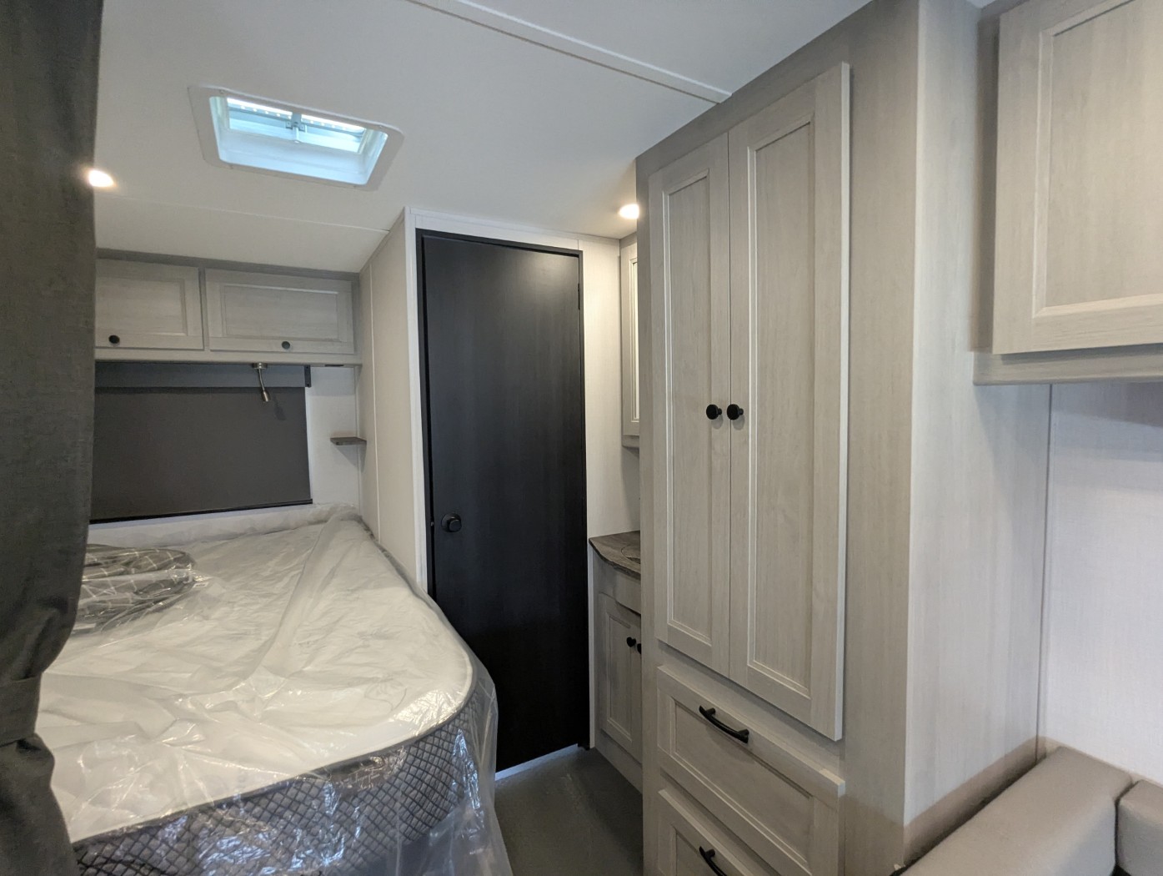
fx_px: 538
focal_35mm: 16
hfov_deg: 94.4
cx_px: 582
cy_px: 438
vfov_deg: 78.2
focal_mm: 2.35
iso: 324
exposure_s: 1/77
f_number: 2.2
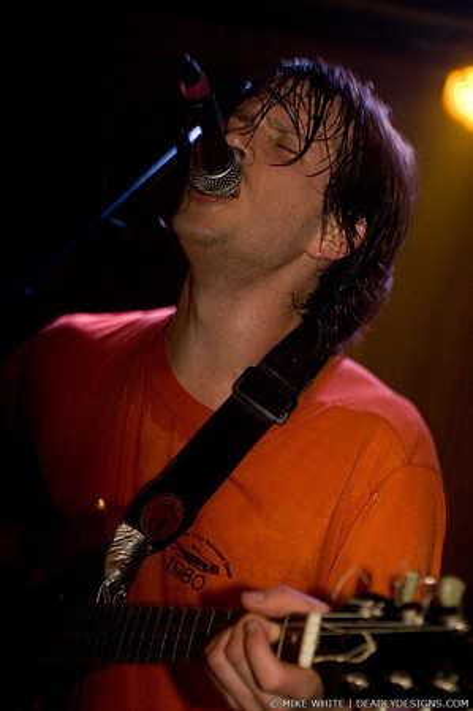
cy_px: 356
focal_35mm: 105
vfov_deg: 19.5
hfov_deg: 13.0
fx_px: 2074
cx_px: 236
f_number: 2.8
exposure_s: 1/40
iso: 800
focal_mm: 70
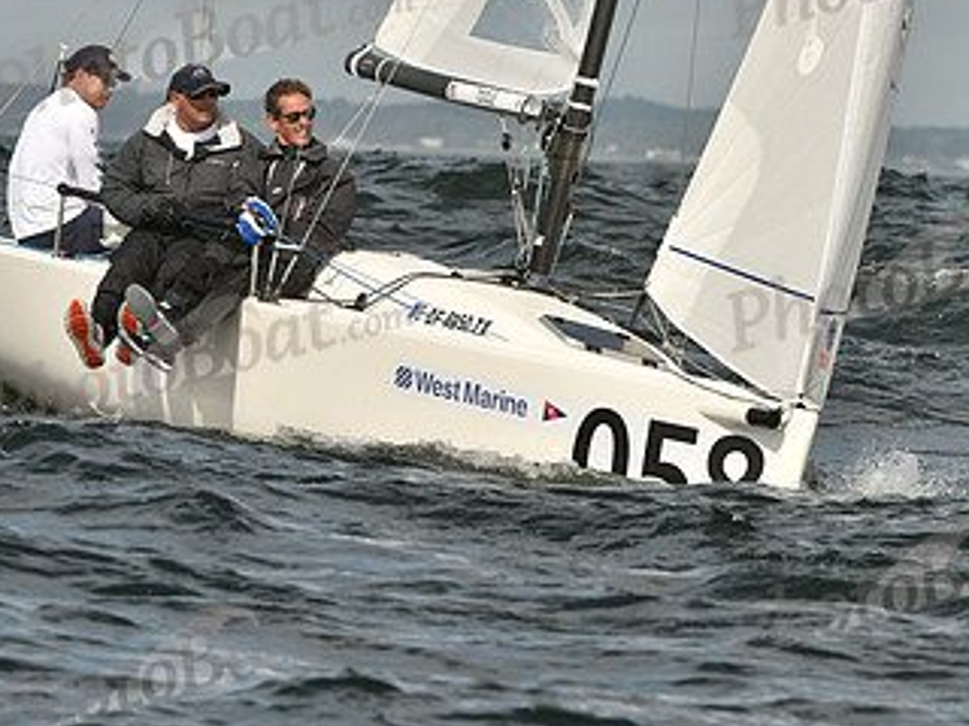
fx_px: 14136
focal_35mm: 505
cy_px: 159
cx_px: 572
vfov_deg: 2.9
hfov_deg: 3.9
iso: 320
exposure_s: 1/1250
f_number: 9
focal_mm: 290
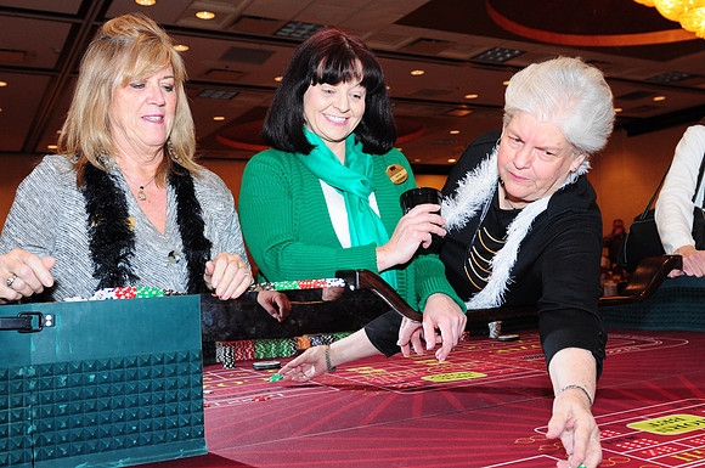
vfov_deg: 36.8
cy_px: 234
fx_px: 704
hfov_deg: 53.2
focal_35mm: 36
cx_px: 352
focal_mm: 24
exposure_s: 1/60
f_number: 4
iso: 800
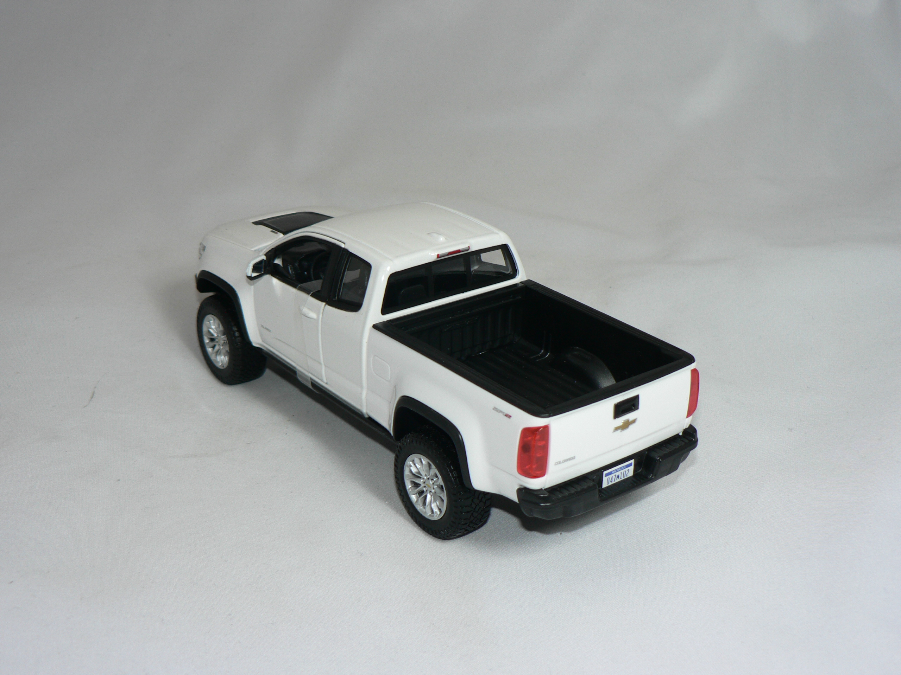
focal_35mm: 49
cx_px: 450
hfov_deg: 38.9
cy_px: 338
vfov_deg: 29.7
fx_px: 1275
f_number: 2.8
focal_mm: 8.1
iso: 80
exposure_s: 1/60
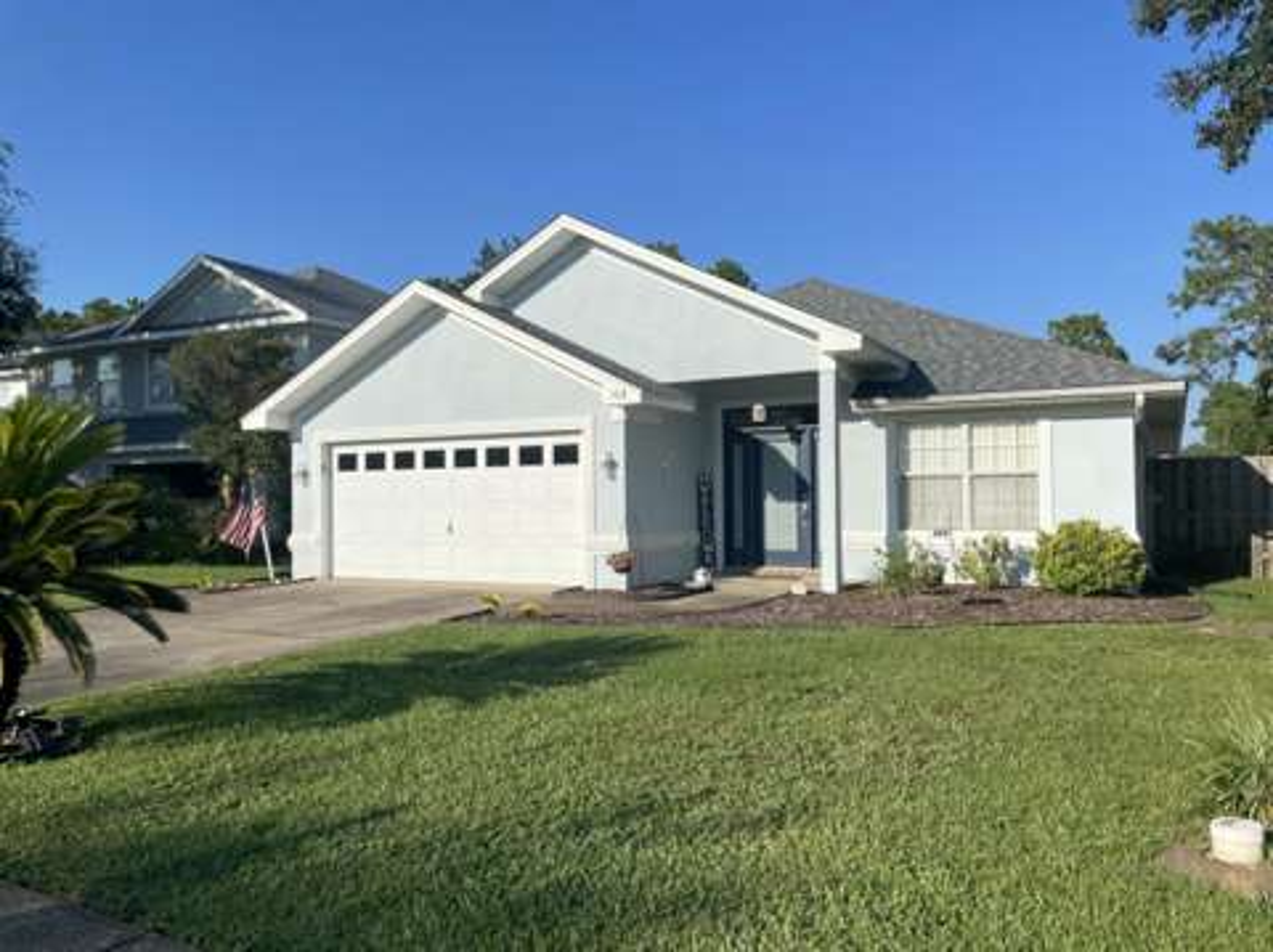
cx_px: 636
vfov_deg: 53.0
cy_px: 476
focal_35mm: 26
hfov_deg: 67.4
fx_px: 955
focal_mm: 4.2
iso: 32
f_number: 1.6
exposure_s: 1/5051
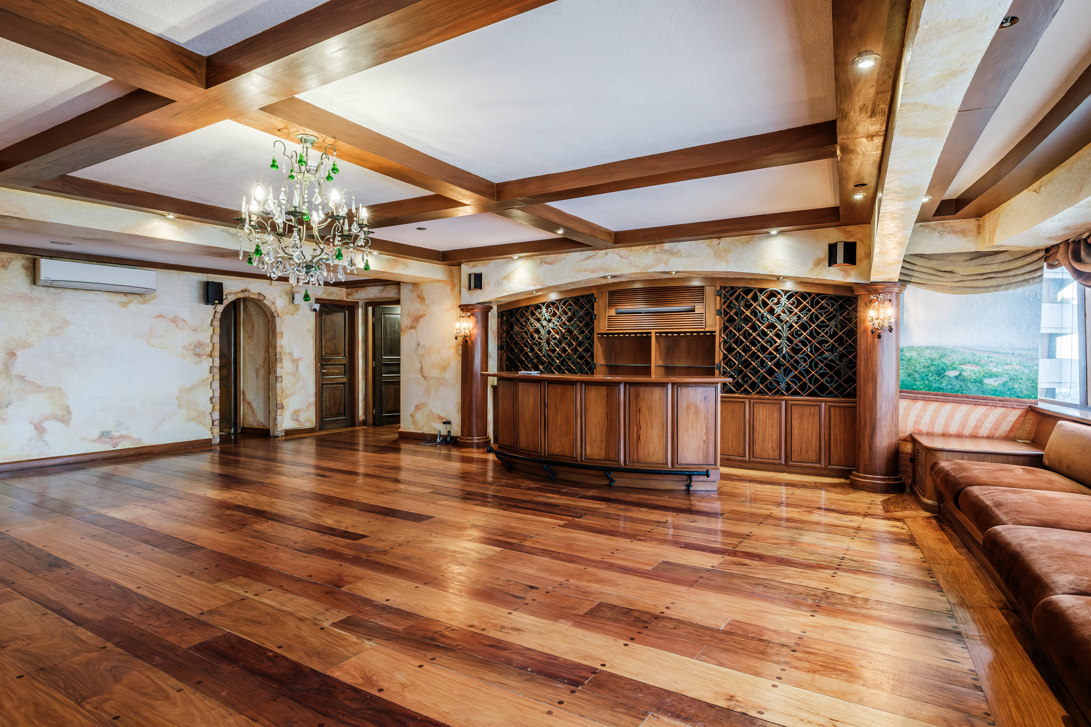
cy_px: 364
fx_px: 545
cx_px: 546
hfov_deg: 90.0
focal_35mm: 18
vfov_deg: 67.4
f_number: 8
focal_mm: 12
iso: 1000
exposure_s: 1/13
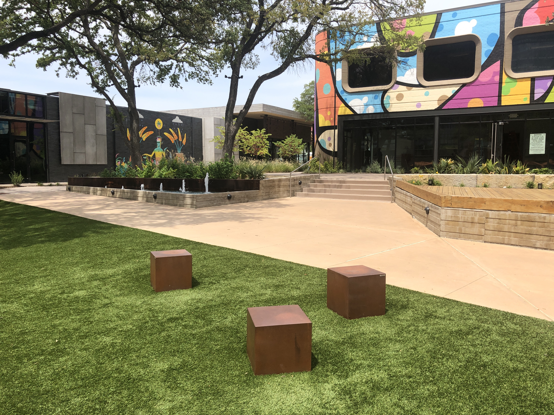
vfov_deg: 49.7
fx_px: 448
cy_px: 208
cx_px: 277
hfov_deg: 63.4
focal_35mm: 28
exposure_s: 1/1548
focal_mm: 4
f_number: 1.8
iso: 20
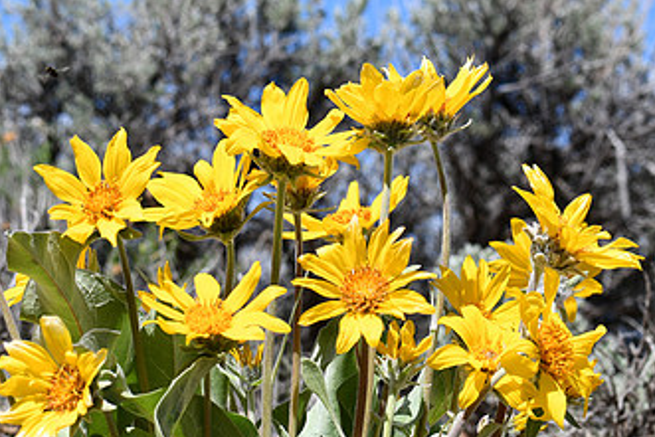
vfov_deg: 7.5
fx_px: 3349
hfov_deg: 11.2
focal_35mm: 184
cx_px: 267
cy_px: 191
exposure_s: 1/250
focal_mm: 70
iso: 100
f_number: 8
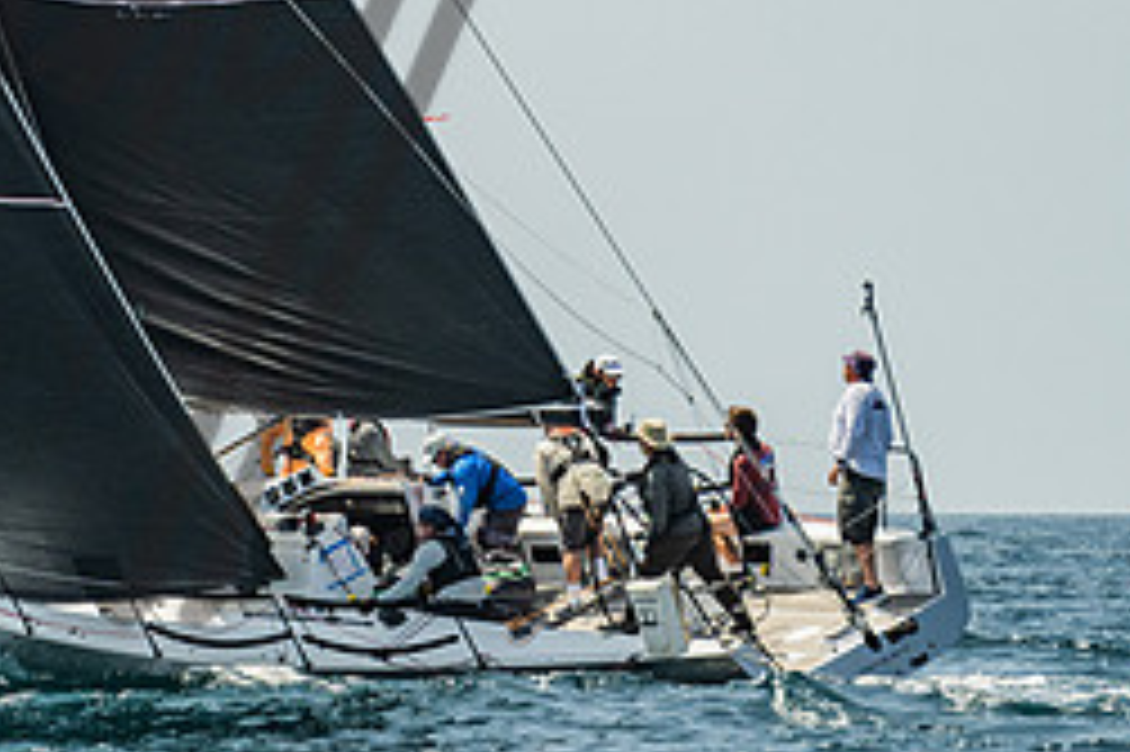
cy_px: 153
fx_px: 14272
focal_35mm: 455
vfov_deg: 3.0
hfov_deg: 4.5
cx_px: 129
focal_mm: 165
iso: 320
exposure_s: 1/1000
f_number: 6.3
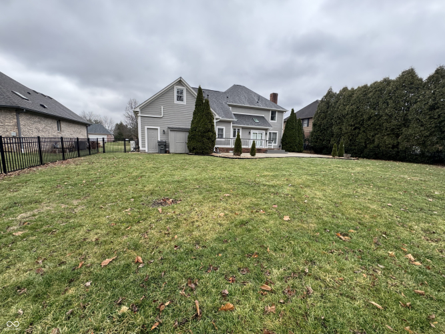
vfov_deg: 85.7
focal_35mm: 14
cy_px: 167
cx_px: 222
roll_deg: -1.9
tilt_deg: -4.9
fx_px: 180
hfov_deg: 102.1
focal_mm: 2.22
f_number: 2.2
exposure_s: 1/99
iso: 64
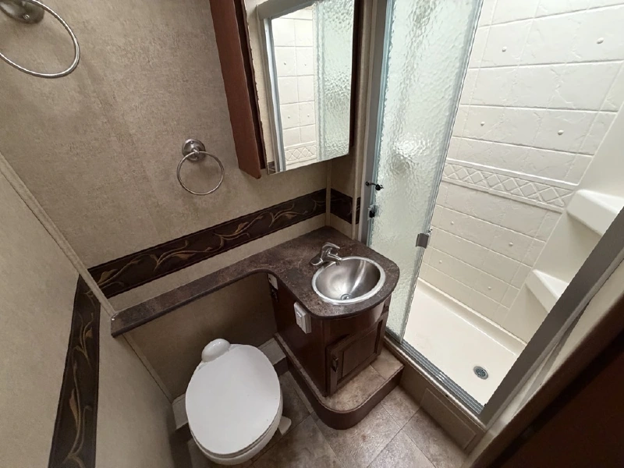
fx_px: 252
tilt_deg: -33.3
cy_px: 234
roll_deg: +4.2
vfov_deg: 85.7
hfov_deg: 102.1
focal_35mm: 14
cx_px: 312
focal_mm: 2.22
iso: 500
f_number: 2.2
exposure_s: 1/60
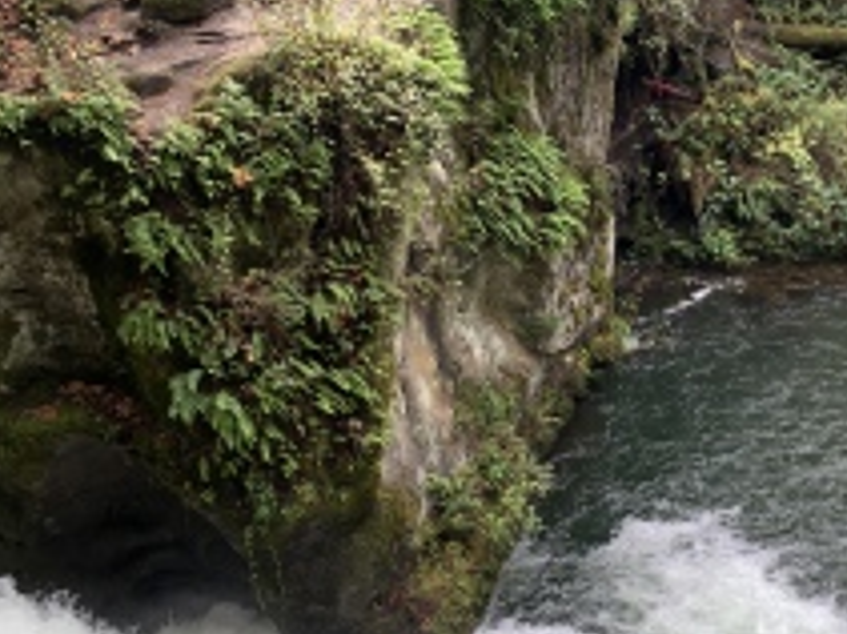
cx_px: 666
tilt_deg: -31.7
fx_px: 1100
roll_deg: +3.5
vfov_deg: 31.5
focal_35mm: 45
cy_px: 482
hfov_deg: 40.5
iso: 25
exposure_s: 1/141
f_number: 1.8
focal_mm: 4.25
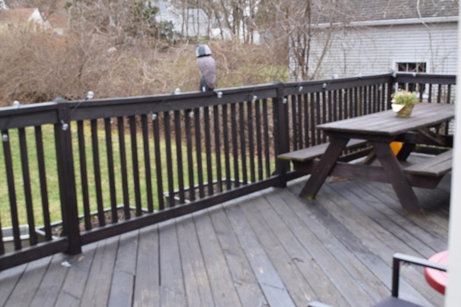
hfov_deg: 50.1
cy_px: 153
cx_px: 221
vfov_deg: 34.6
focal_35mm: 39
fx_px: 494
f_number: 8
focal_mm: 23
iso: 400
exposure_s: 1/250
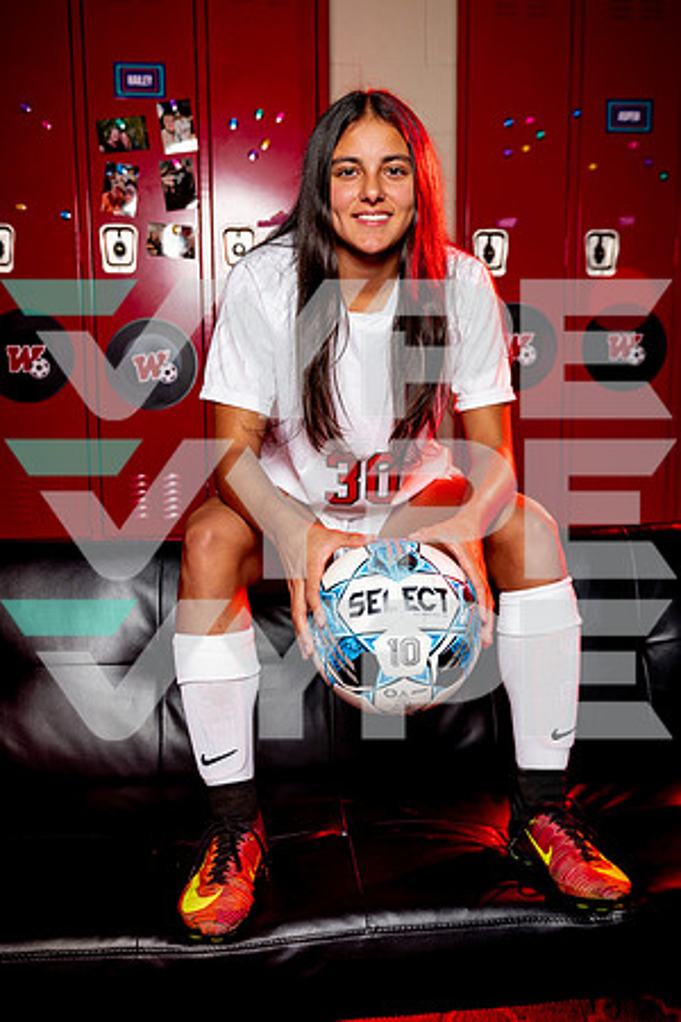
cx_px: 340
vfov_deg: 53.1
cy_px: 511
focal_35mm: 36
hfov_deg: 36.9
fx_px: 1021
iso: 160
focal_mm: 36
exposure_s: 1/250
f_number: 4.5
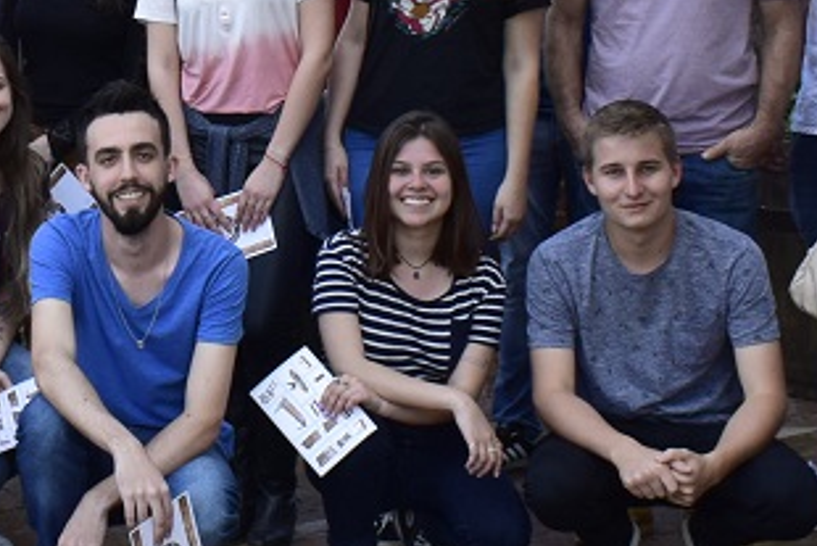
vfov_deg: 11.7
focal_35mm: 116
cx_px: -26
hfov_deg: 17.2
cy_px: 13
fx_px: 2634
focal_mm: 20
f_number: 9
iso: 400
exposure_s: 1/160
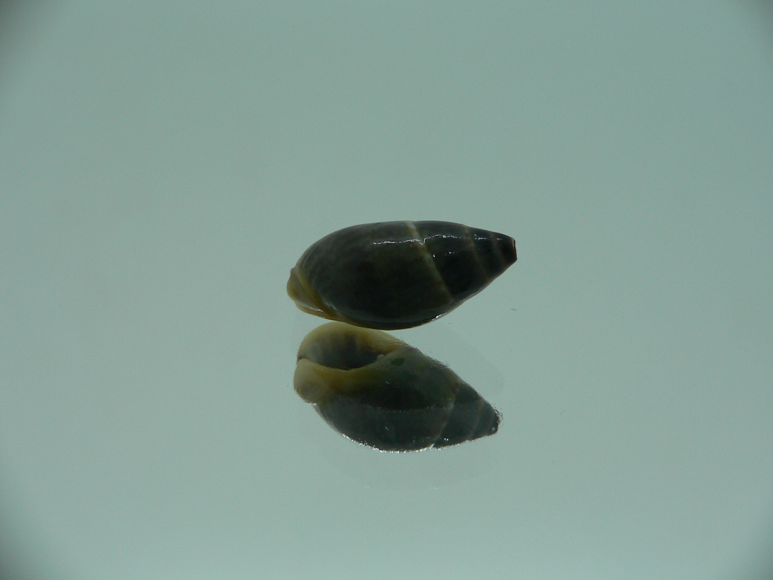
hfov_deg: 52.6
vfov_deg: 40.7
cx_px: 386
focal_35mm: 35
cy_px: 290
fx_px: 782
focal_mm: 4.6
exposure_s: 1/60
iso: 80
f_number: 2.8
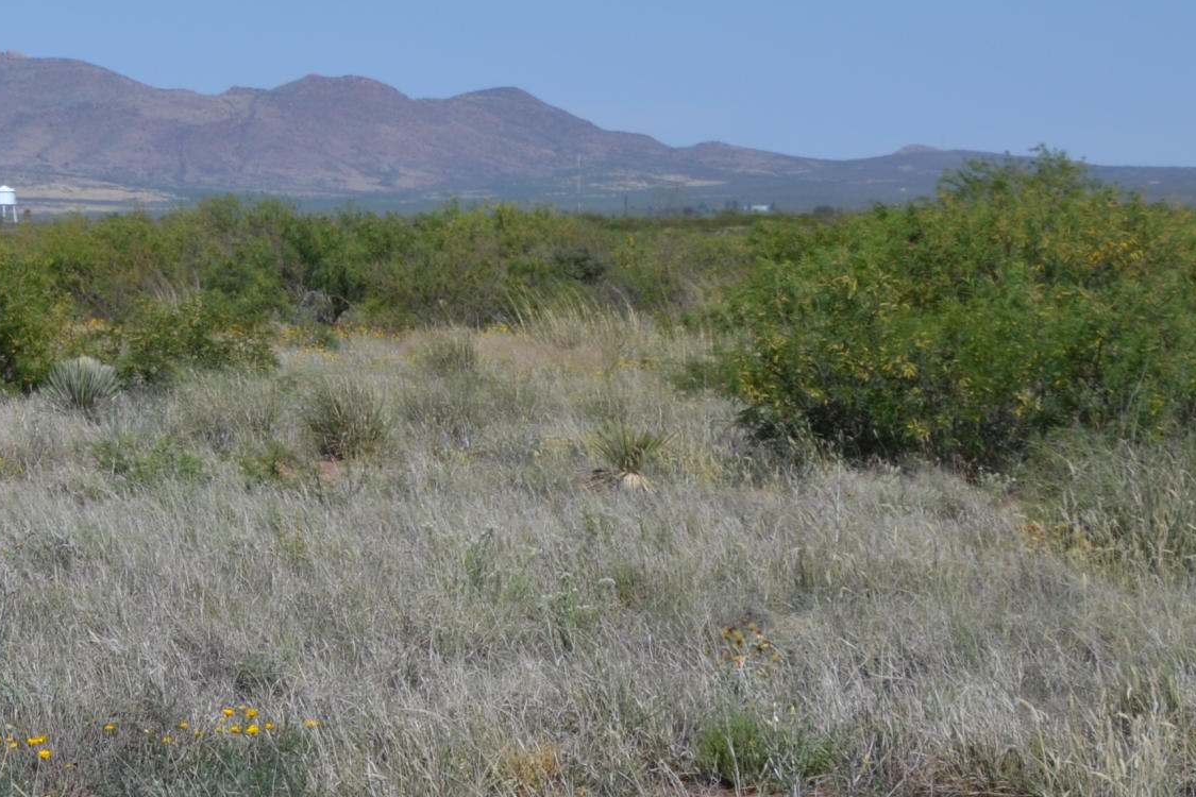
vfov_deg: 7.5
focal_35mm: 184
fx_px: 6112
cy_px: 261
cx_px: -303
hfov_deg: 10.9
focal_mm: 46
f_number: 9
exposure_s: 1/320
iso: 100
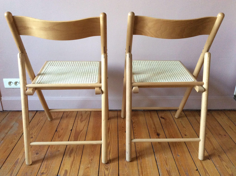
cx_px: 118
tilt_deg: -25.4
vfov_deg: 44.1
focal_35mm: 32
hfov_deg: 56.9
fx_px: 218
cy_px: 88
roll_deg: +1.2
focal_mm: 3.3
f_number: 2.4
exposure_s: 1/25
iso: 200
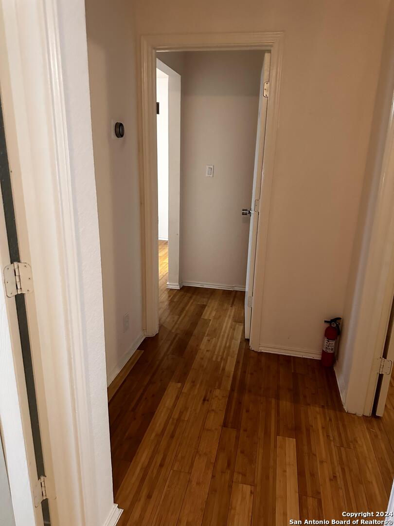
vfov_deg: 71.6
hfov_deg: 56.8
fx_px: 364
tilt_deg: -16.6
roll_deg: -2.7
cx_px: 197
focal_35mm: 24
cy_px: 263
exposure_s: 1/60
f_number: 1.78
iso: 640
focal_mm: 6.86
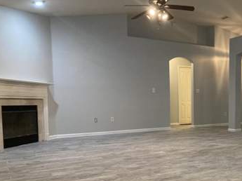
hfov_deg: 47.0
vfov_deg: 36.3
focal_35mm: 39
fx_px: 272
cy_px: 125
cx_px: 165
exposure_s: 1/60
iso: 250
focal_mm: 3.99
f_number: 1.8
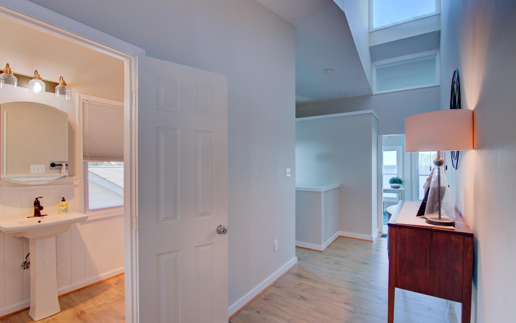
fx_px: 239
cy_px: 163
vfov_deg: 68.0
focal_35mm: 17
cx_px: 261
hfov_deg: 94.4
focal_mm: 16
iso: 200
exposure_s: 1/10
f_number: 8
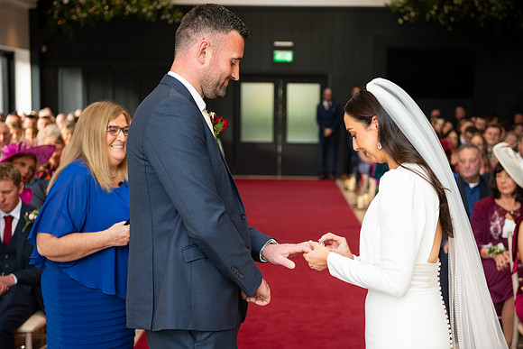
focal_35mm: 60
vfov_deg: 22.6
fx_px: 872
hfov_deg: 33.4
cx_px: 262
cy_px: 174
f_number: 3.5
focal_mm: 60
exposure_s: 1/160
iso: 640
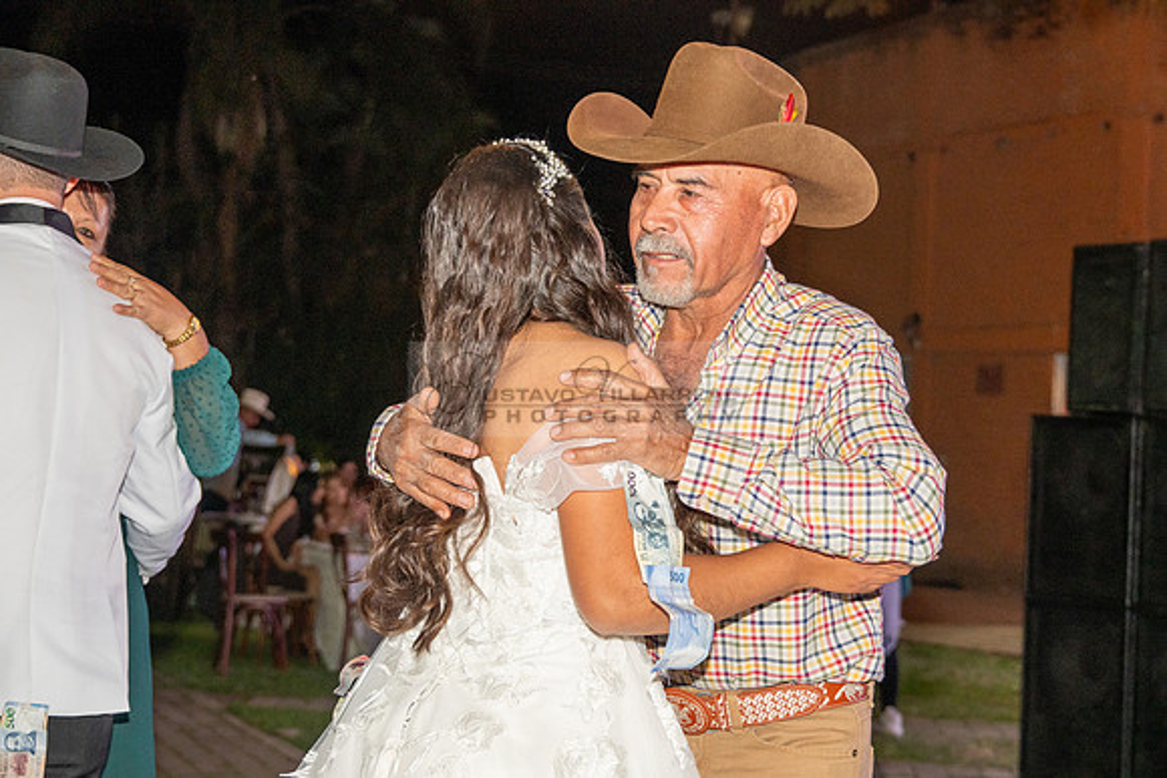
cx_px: 584
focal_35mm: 66
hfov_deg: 30.5
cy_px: 389
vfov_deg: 20.6
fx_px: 2140
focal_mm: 66
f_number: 6
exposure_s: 1/200
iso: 2000
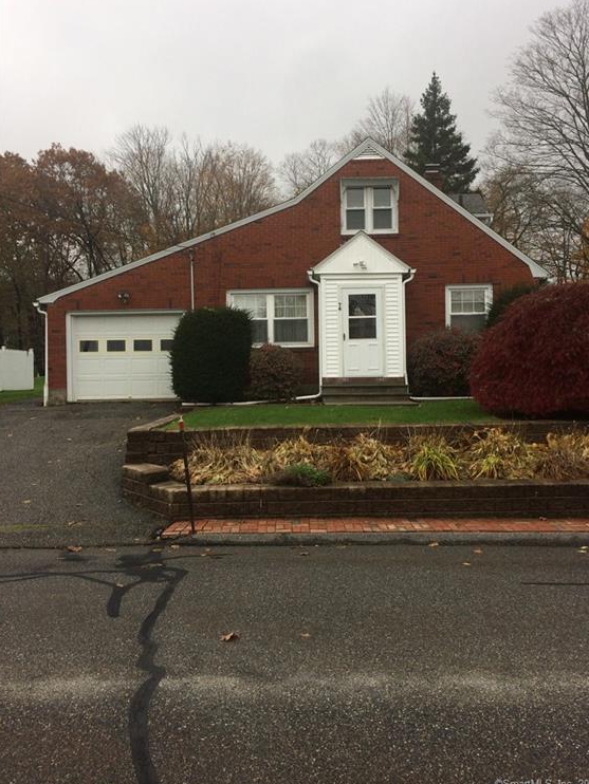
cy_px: 386
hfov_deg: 46.8
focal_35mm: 30
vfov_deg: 59.9
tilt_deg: -1.7
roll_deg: +2.3
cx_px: 301
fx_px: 680
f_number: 2.2
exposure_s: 1/249
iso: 32
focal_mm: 4.15
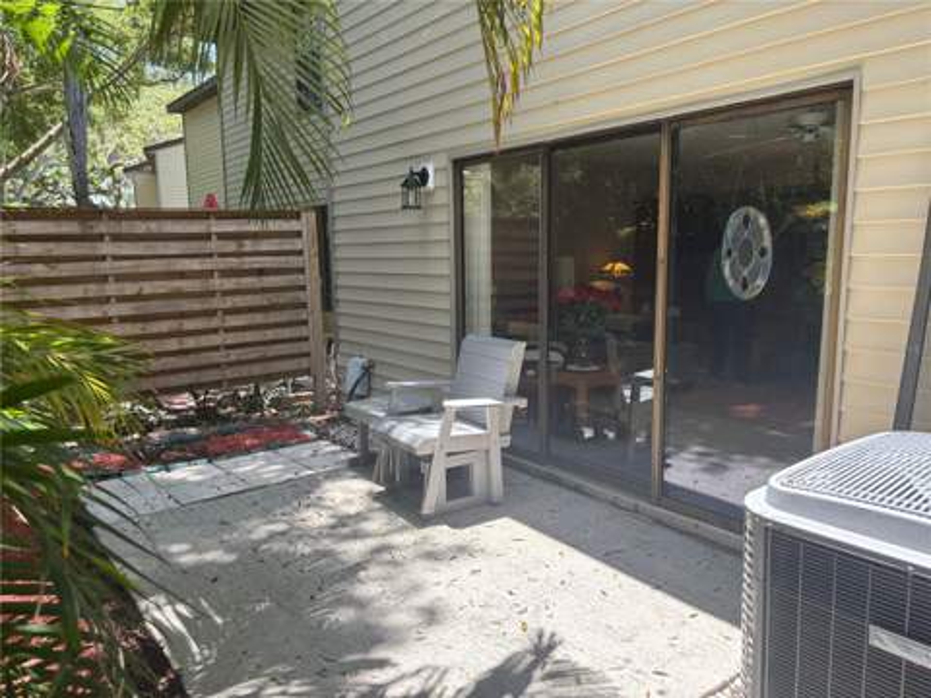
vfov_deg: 53.1
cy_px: 349
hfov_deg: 67.3
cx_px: 466
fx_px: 699
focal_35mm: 26
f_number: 1.6
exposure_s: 1/370
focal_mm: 5.96
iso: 50
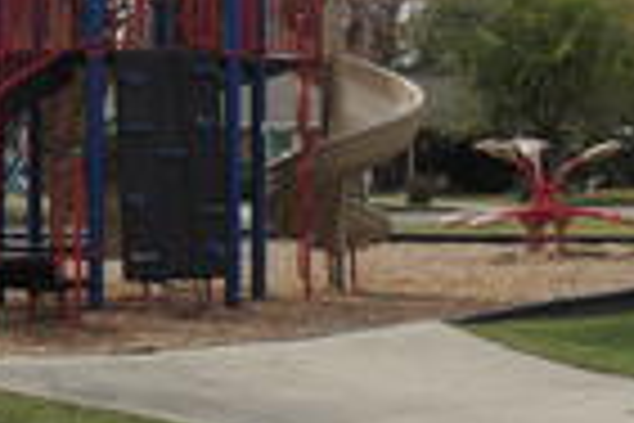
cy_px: 4
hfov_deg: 14.6
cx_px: 81
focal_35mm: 139
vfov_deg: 9.8
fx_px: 2448
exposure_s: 1/1000
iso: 100
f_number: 3.5
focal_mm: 8.3
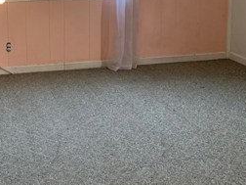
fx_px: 469
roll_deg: +1.5
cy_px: 35
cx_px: 41
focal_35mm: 66
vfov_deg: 21.9
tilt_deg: -12.0
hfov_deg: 28.6
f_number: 1.8
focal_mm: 4.25
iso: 100
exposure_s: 1/74
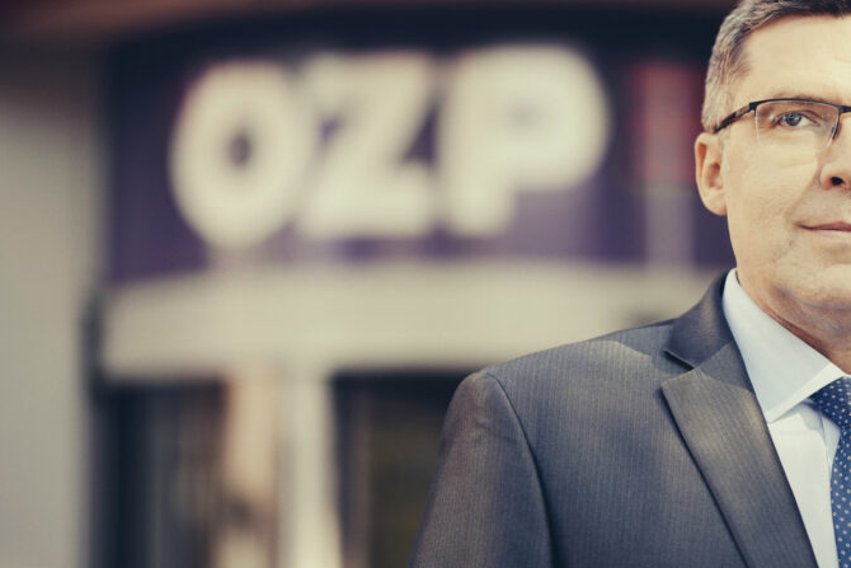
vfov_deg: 10.6
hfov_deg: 15.7
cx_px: 598
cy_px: 255
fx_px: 3074
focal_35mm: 130
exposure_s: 1/800
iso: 100
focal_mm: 85
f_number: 1.8
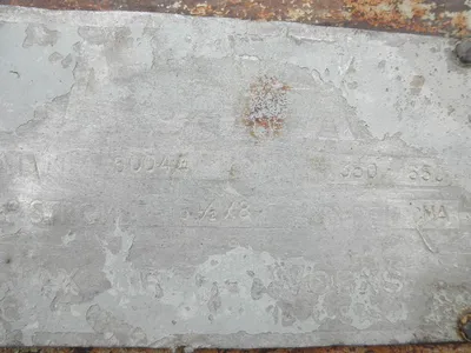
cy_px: 176
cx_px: 236
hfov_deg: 63.4
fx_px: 381
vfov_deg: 49.7
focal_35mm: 28
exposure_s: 1/200
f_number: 3
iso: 64
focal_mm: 5
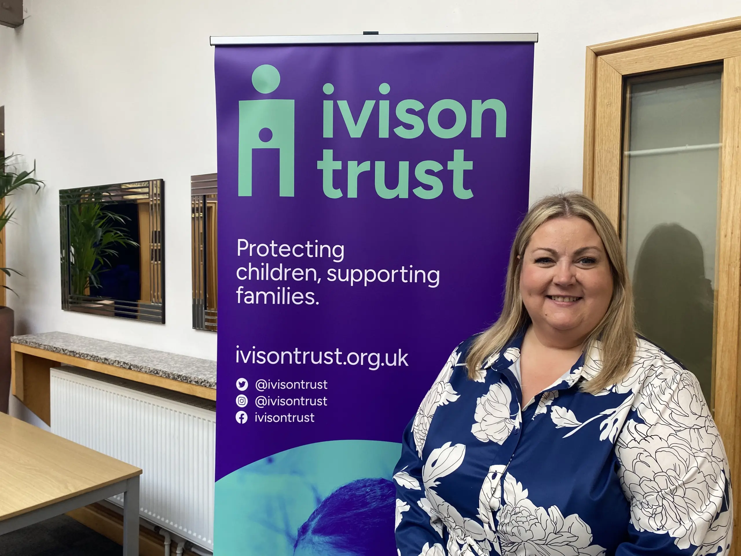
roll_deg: -1.9
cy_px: 278
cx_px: 370
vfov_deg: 53.1
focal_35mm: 26
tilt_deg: -1.8
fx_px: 557
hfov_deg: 67.3
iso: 100
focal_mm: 4.25
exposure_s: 1/100
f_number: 1.8
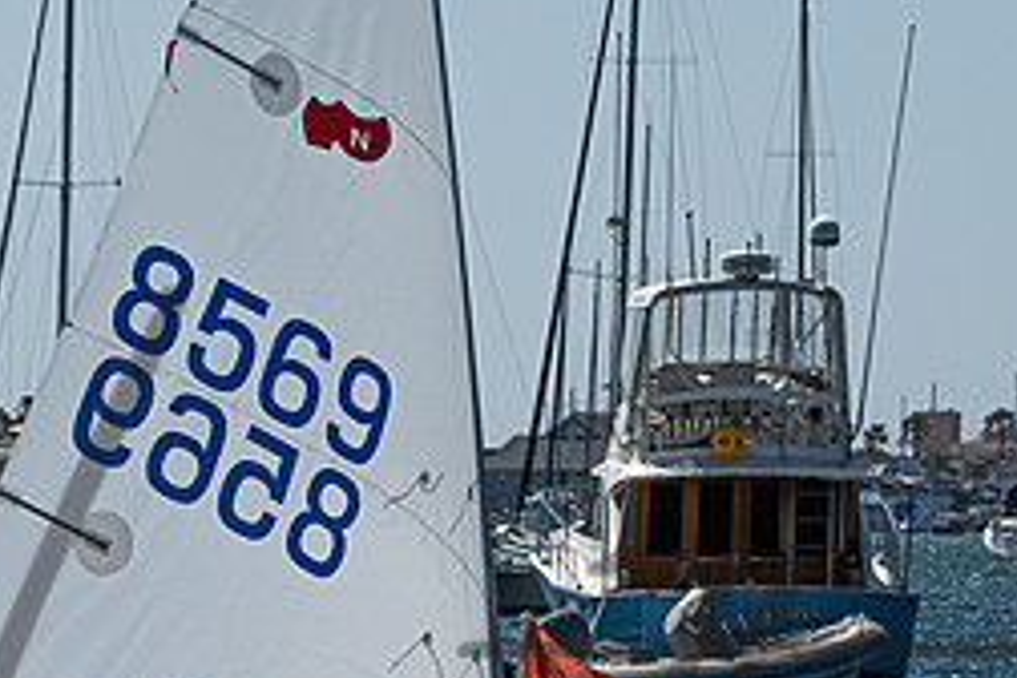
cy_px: 739
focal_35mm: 370
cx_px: 114
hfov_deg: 5.6
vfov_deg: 3.7
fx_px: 10452
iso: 250
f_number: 16
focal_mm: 120
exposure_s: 1/640
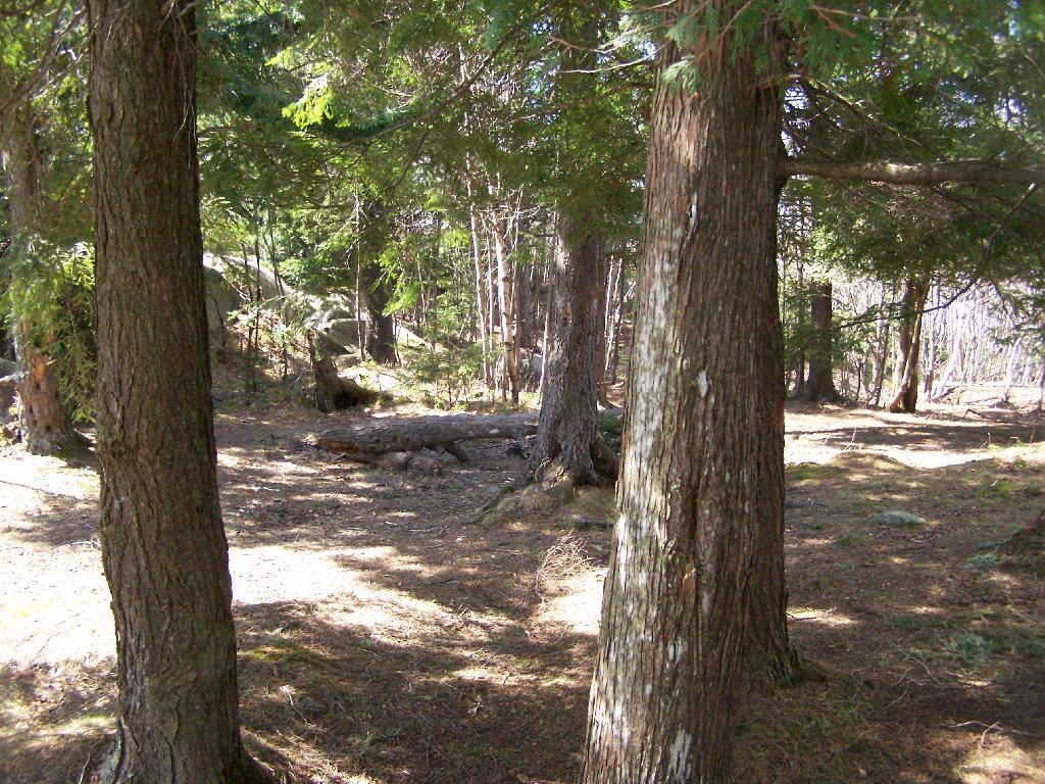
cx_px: 522
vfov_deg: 37.7
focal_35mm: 38
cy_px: 392
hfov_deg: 49.0
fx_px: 1147
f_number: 2.8
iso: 400
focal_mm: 6.3
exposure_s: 1/500
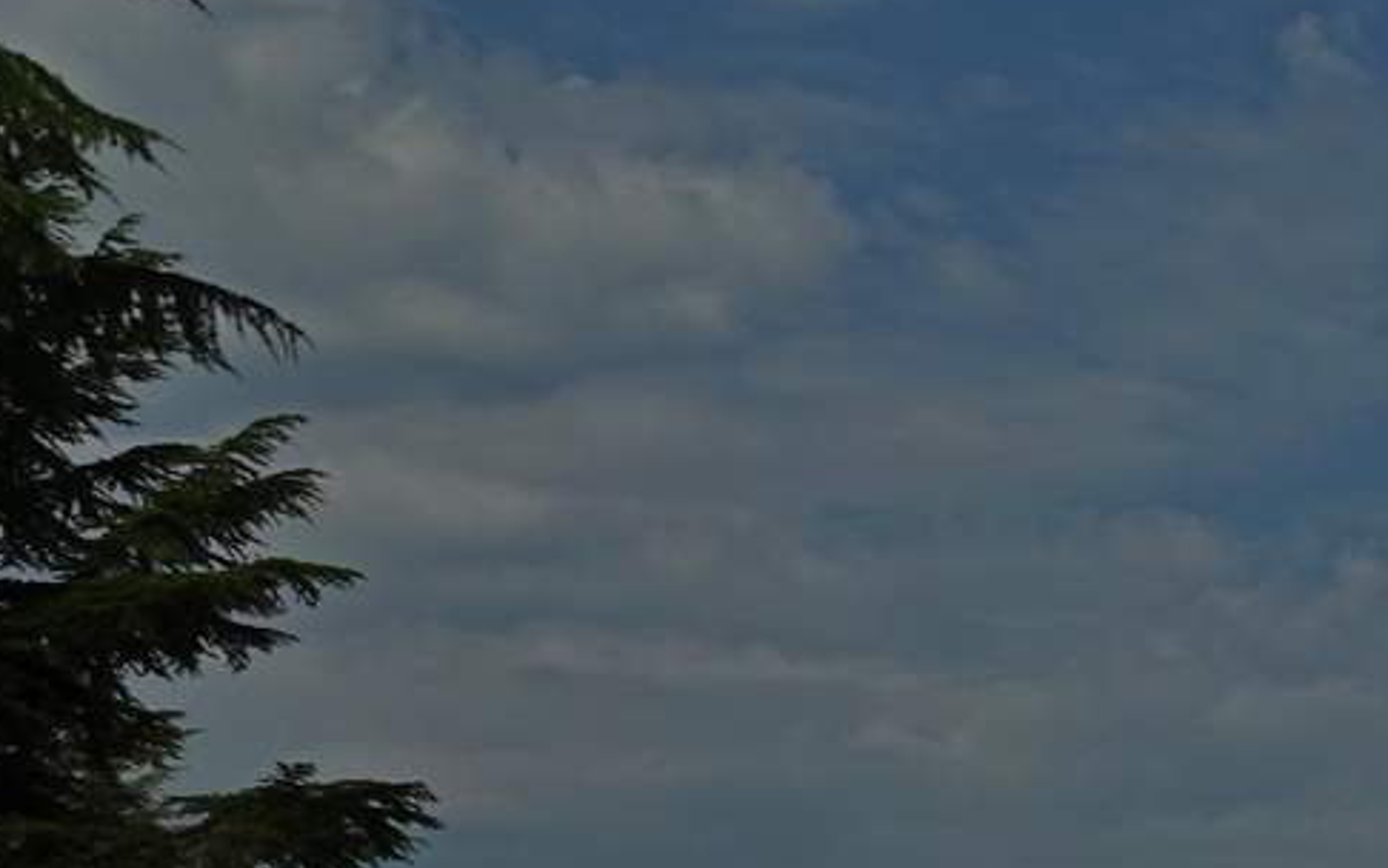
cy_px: 1169
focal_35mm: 104
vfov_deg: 12.2
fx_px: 3935
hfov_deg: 18.7
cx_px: 1762
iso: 100
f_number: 10
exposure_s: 1/200
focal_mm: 11.51
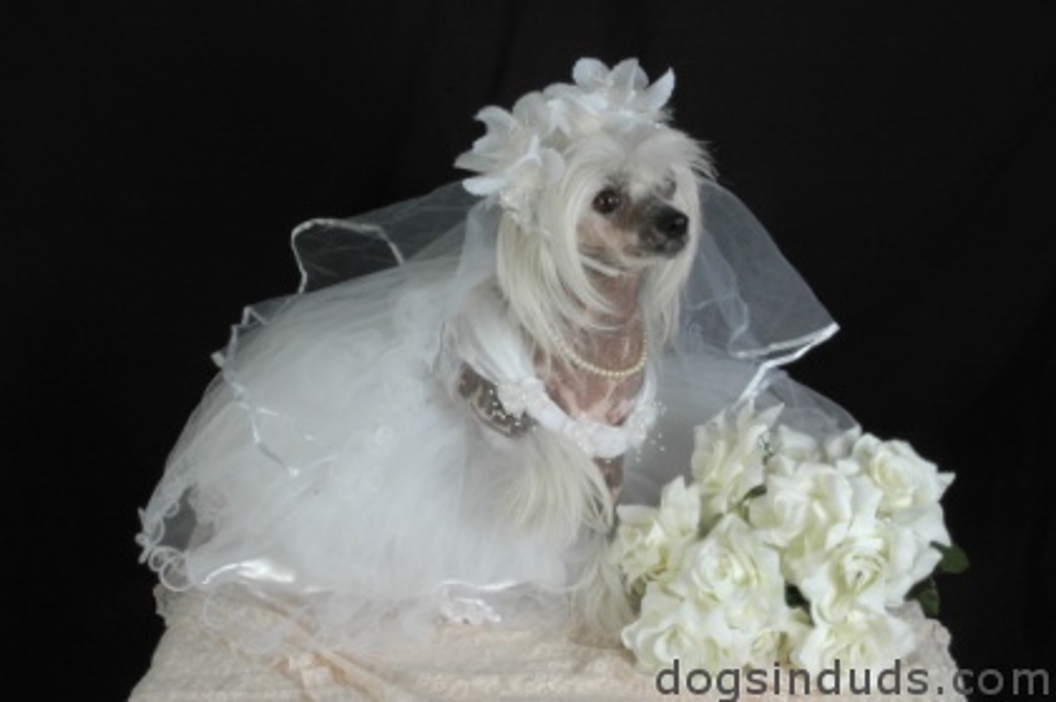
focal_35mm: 51
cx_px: 528
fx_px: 1494
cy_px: 351
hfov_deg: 38.9
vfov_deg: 26.4
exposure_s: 1/60
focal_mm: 34
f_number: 25
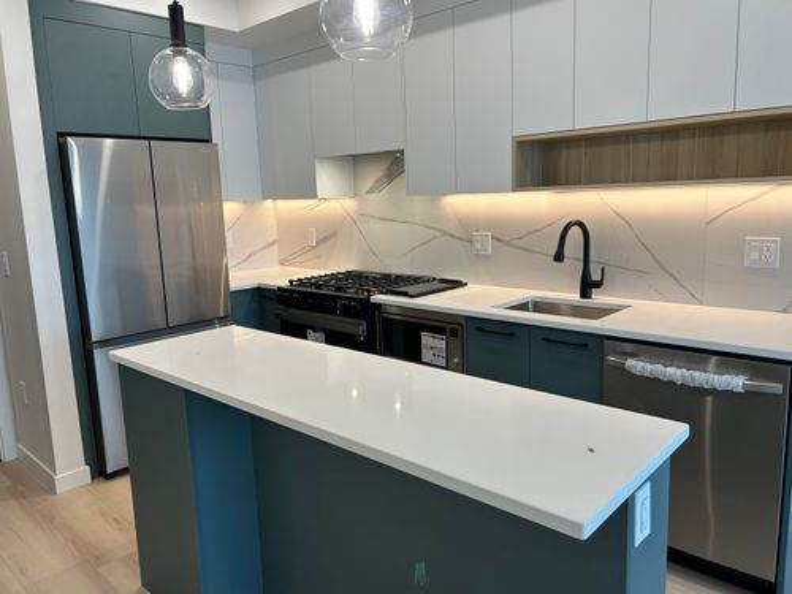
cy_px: 297
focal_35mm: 26
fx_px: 595
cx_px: 396
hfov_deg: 67.3
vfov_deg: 53.1
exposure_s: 1/120
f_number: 1.5
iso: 80
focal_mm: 5.7
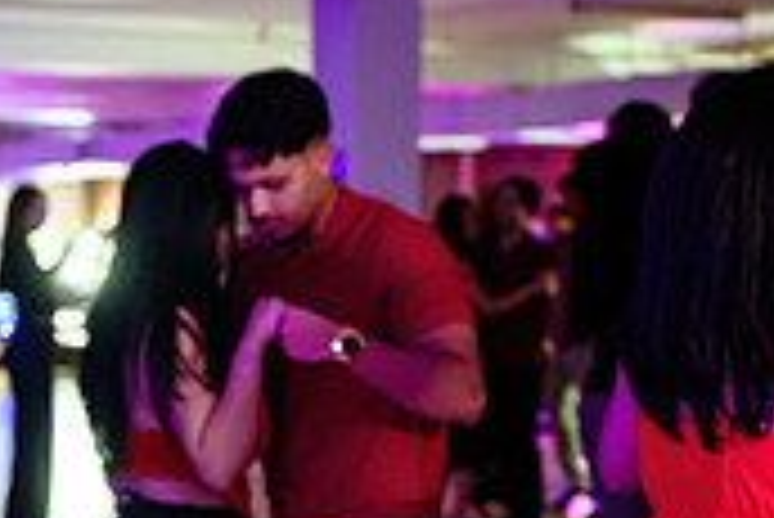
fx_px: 2281
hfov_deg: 18.8
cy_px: 551
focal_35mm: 106
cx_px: 36
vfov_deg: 12.7
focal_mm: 28
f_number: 2
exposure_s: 1/160
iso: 2000
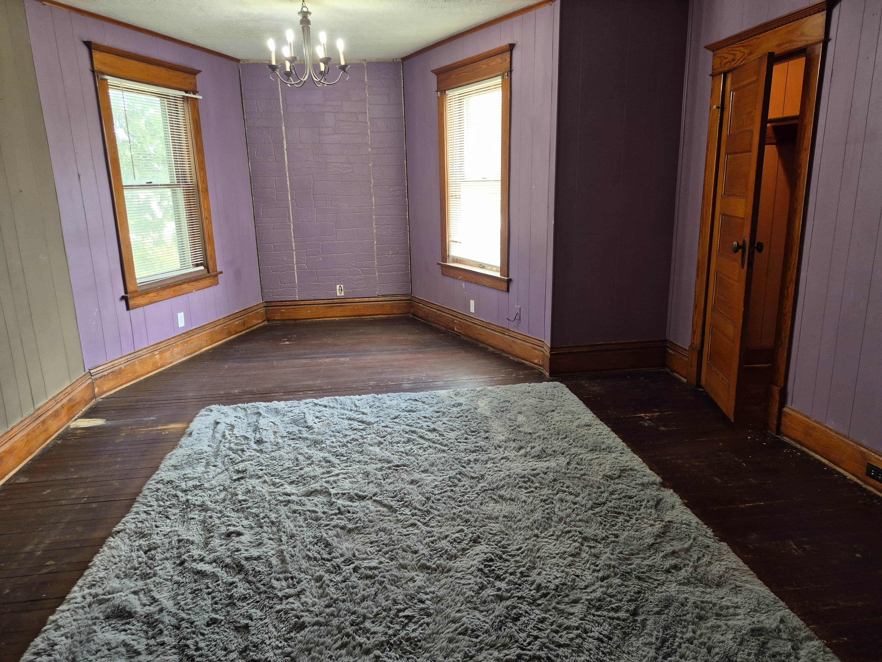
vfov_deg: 58.9
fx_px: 586
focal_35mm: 23
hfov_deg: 73.9
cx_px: 441
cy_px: 331
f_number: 1.8
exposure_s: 1/120
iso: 250
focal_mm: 5.4
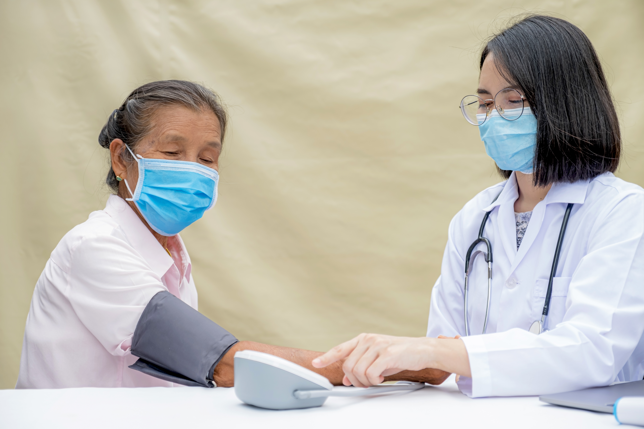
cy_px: 214
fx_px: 1181
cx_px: 322
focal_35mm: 66
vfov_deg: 20.6
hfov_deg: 30.5
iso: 80
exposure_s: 1/320
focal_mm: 44.1
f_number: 2.8
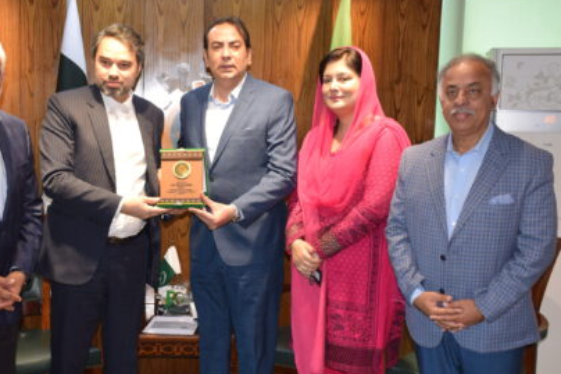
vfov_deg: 25.0
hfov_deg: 36.7
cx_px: 219
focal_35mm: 54
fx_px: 841
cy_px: 219
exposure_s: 1/60
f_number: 4
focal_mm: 26
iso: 800
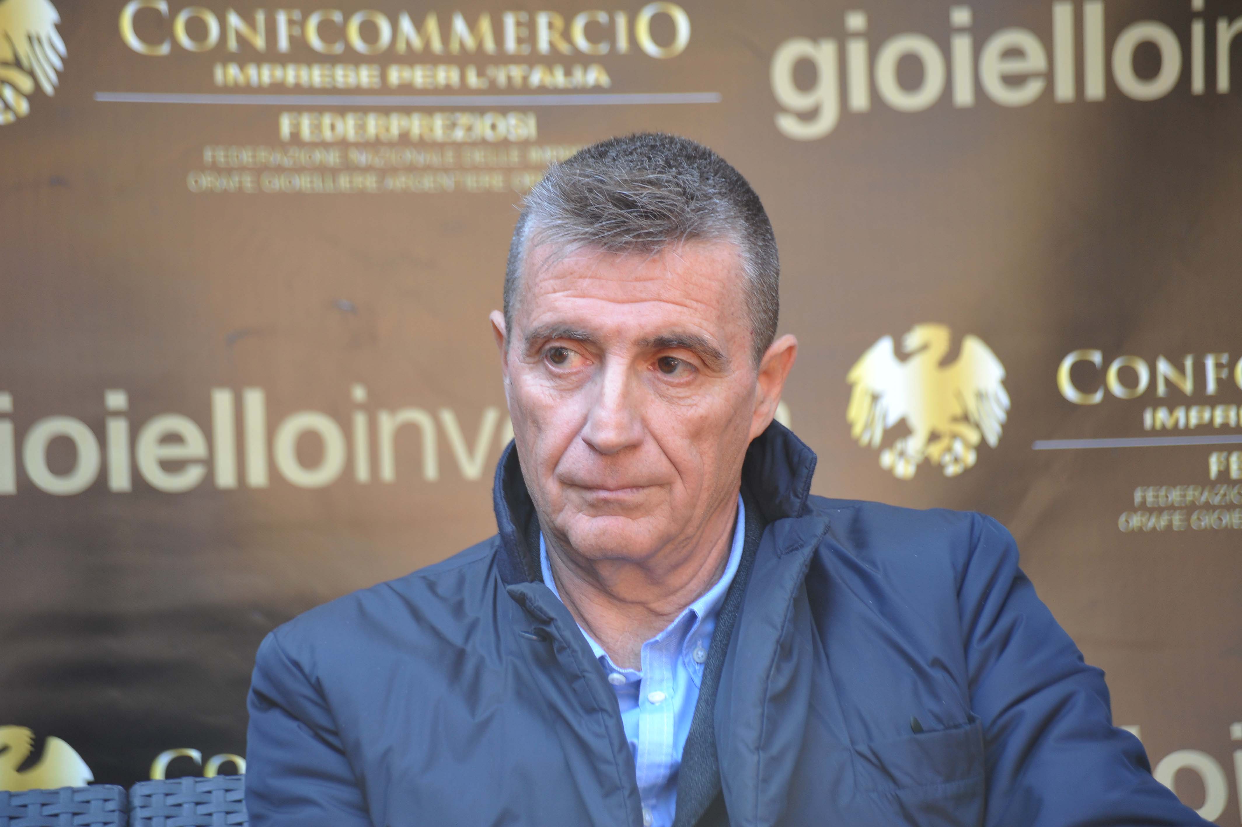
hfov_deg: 10.3
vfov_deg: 6.9
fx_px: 6895
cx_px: 621
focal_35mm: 200
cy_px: 414
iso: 800
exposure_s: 1/80
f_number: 5.6
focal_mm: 200
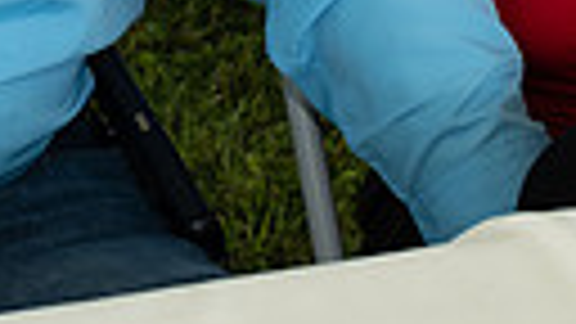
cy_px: -358
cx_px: 72
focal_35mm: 171
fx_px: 2612
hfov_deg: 12.5
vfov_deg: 6.8
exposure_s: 1/250
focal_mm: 24.2
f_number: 4
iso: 500
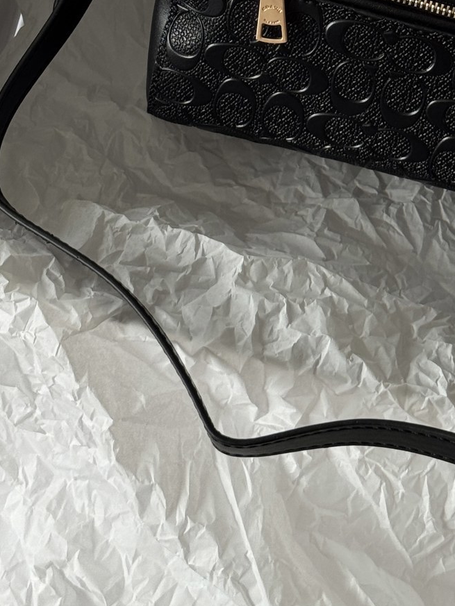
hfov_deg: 13.4
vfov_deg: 17.3
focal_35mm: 110
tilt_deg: -75.4
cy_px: -41
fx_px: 1927
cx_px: 342
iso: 80
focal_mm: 6.76
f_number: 1.78
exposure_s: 1/136
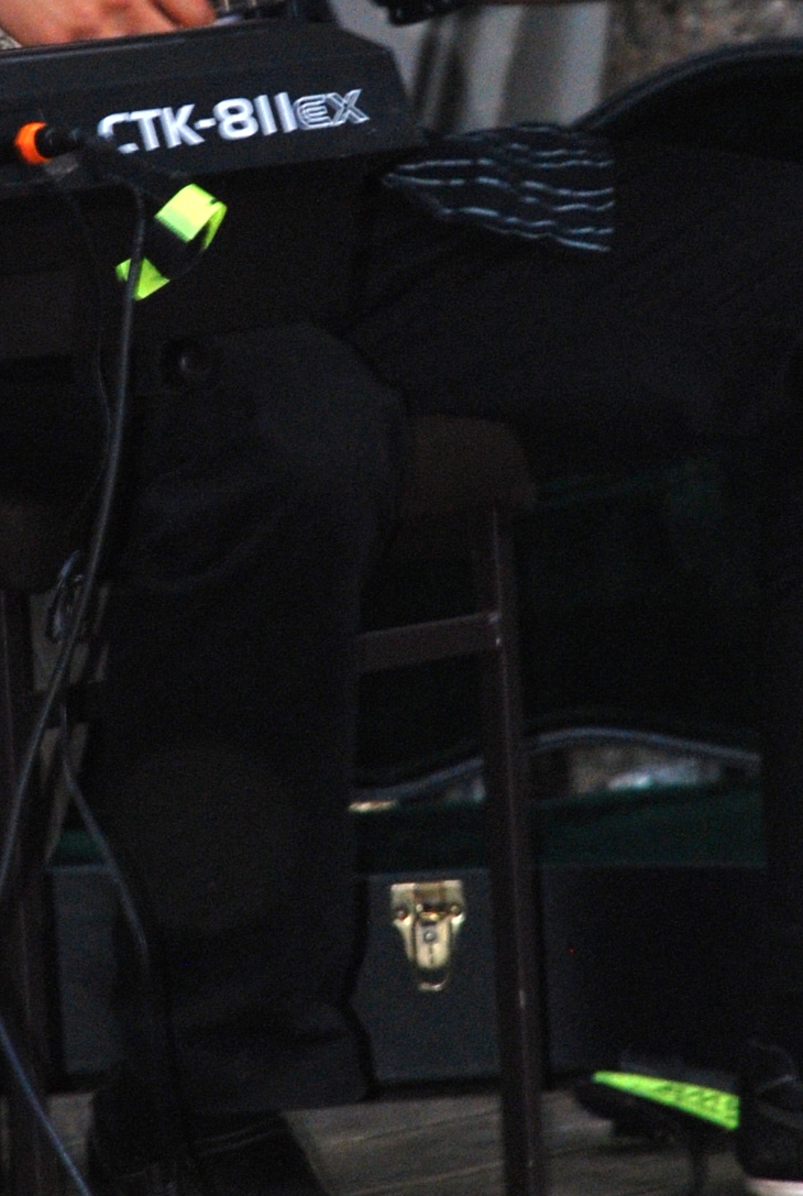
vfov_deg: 3.8
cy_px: 144
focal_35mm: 539
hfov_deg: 2.6
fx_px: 17953
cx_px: 323
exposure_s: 1/60
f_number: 5.6
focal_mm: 135
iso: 400
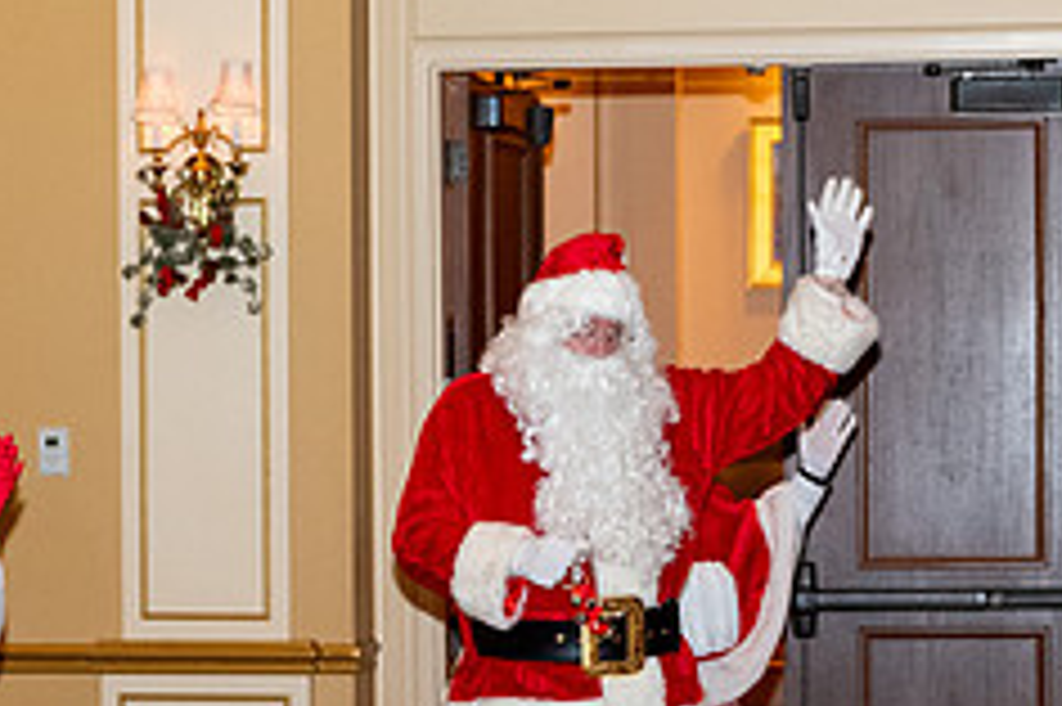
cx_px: 454
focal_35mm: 138
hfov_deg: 14.9
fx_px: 4068
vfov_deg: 9.9
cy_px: 596
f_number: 3.6
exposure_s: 1/125
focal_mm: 35.8
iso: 2500
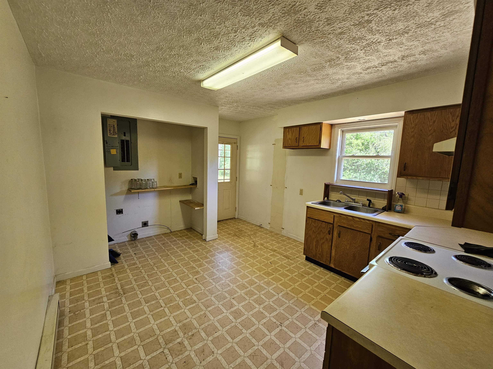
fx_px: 185
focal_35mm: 13
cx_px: 246
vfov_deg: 89.9
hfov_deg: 106.2
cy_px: 184
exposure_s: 1/60
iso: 160
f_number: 2.2
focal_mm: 2.2
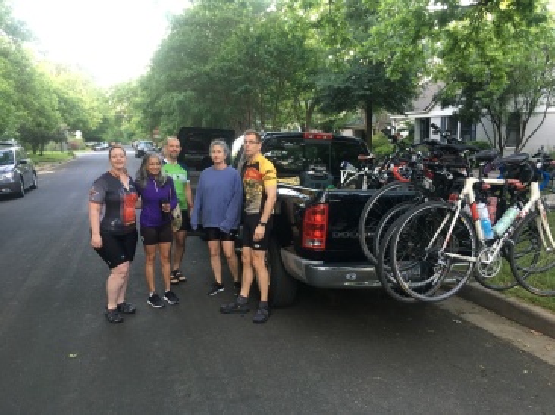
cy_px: 208
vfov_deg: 48.2
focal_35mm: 29
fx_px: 465
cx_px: 278
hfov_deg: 61.7
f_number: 2.2
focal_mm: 4.15
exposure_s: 1/30
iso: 100
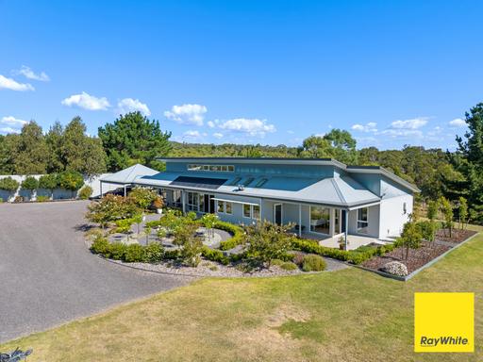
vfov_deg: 56.8
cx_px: 242
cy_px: 181
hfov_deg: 71.6
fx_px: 335
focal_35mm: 24
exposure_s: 1/2000
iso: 110
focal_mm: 12.29
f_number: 2.8
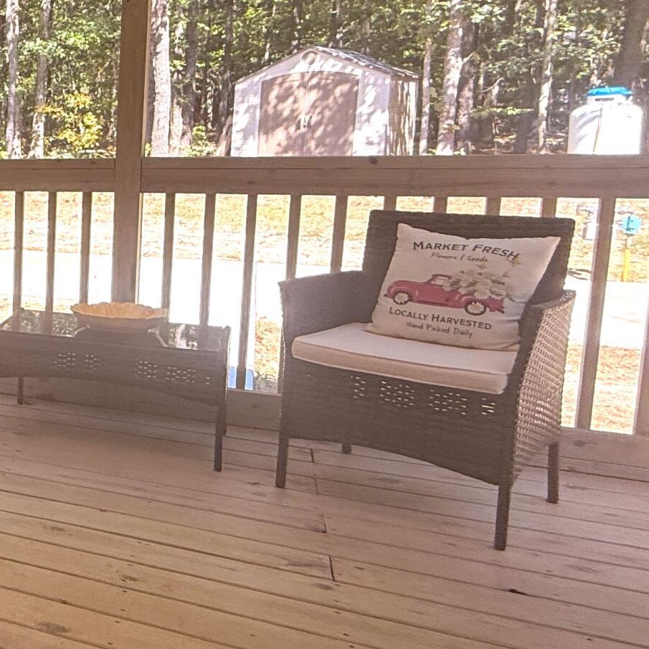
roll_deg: +1.3
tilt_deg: -6.7
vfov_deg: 40.6
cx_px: -306
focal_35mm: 41
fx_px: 870
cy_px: 240
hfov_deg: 28.3
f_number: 2.2
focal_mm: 2.22
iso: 64
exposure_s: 1/166
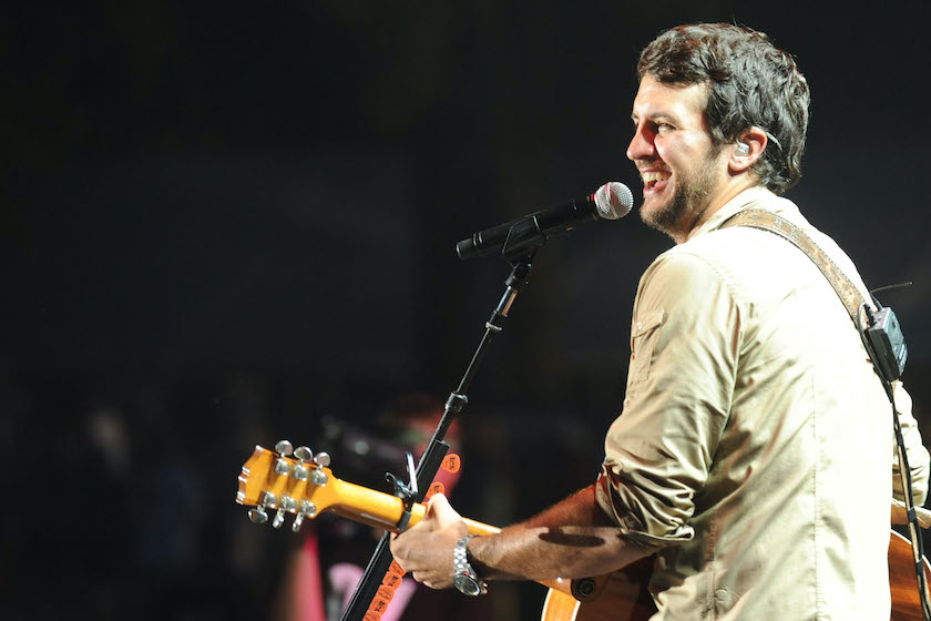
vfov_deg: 6.9
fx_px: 5172
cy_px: 310
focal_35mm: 200
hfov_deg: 10.3
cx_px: 466
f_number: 4
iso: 2000
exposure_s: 1/80
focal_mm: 200
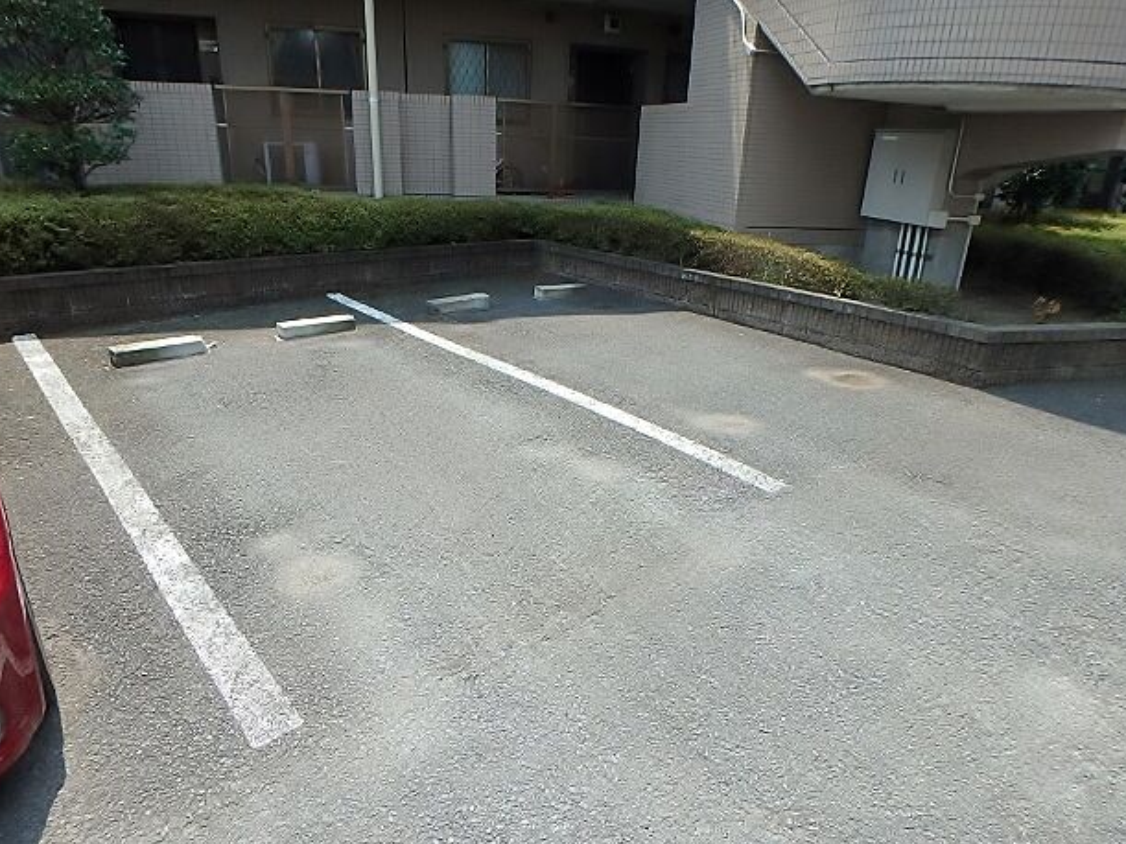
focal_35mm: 22
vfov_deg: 61.0
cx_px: 560
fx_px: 715
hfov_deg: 76.4
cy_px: 439
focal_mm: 3.7
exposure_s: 1/500
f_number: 3.5
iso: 125
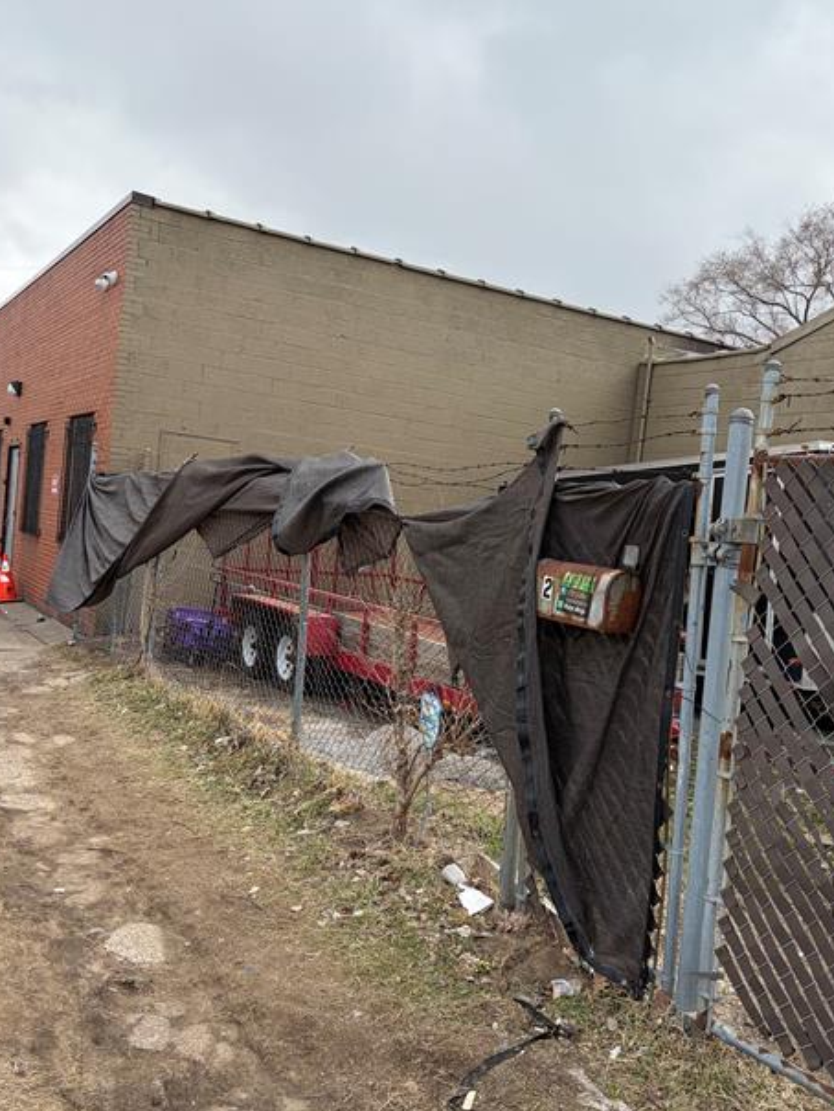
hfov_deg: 42.8
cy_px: 584
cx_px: 478
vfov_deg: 55.3
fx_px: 1060
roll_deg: -7.6
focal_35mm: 33
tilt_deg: -2.1
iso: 50
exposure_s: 1/1451
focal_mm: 5.96
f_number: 1.6
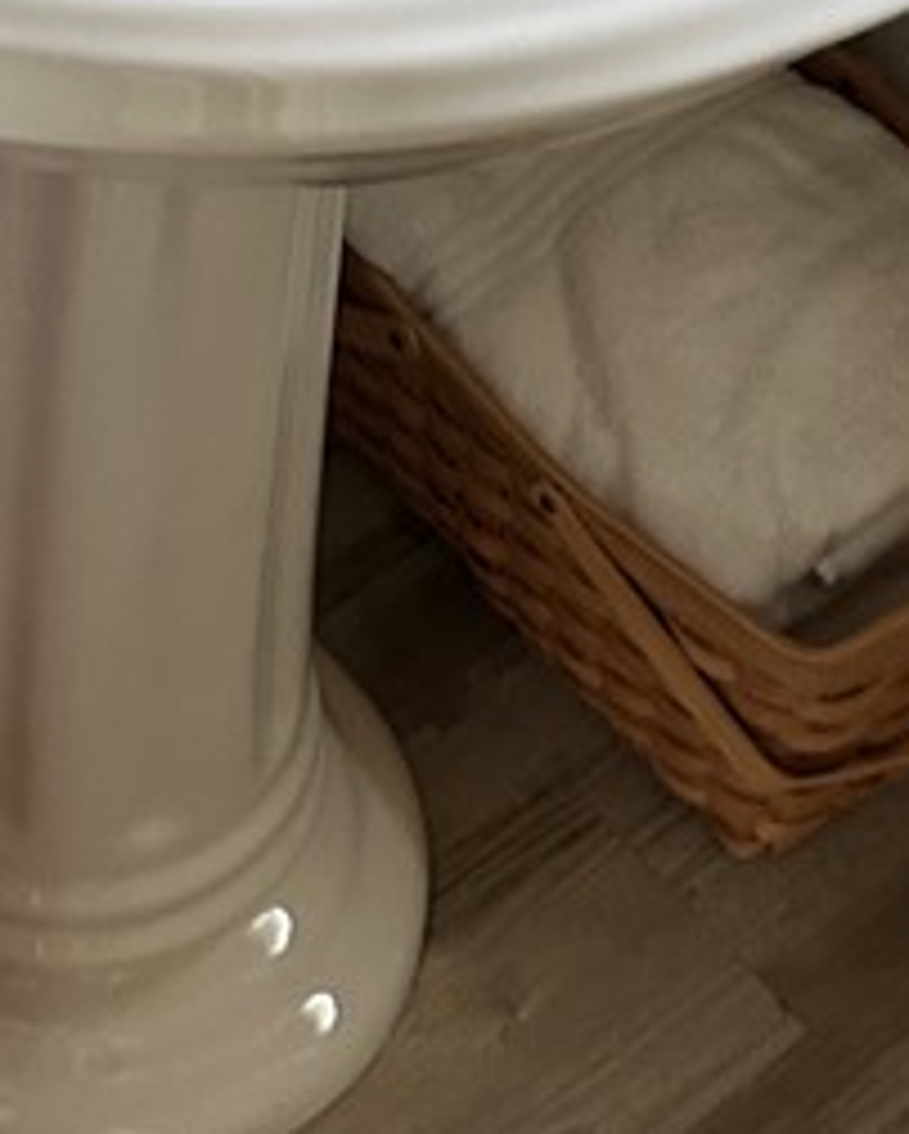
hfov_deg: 14.9
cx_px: 324
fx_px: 3460
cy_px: 4
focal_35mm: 103
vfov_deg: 18.2
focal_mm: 5.7
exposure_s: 1/60
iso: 320
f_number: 1.5
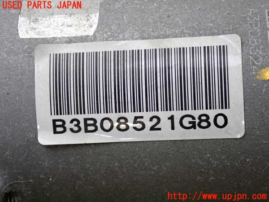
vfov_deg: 18.0
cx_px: 134
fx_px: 637
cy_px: 101
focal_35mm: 82
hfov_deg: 23.8
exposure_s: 1/160
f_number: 4.3
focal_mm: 14.62
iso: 400
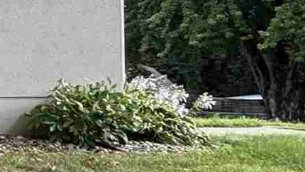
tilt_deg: +1.0
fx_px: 882
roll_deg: -0.9
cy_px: 21
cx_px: -553
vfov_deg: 11.1
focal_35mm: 109
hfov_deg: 12.1
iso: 40
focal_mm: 2.22
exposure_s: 1/216
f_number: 2.2
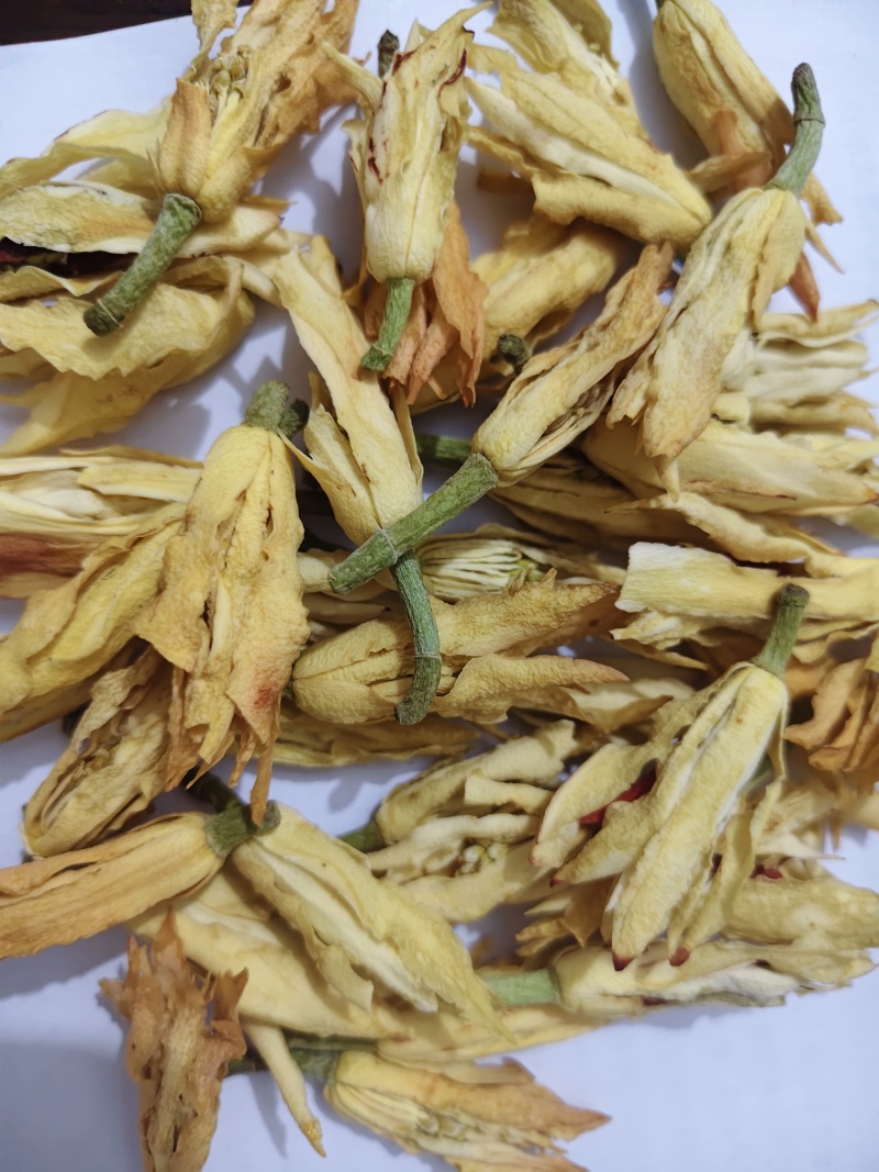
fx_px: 779
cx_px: 440
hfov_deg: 58.9
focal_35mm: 23
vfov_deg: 73.9
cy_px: 586
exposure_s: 1/50
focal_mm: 5.56
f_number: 1.88
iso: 1267
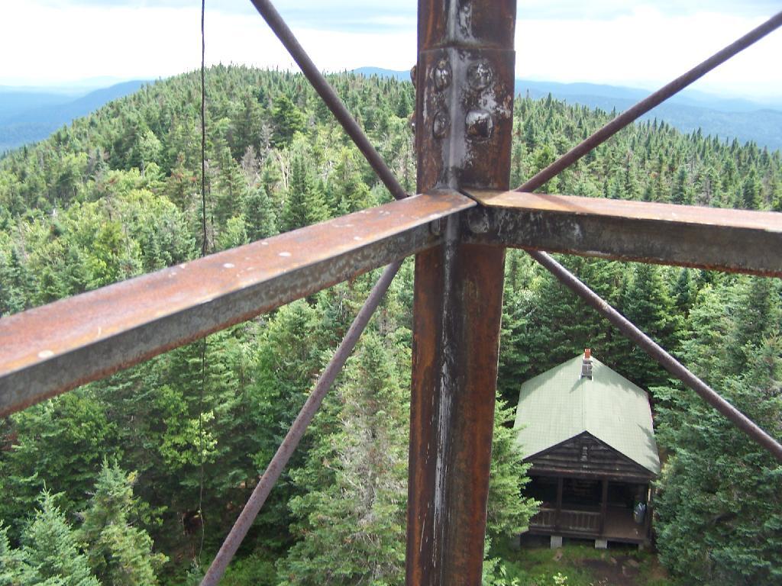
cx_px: 391
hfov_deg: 49.0
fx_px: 858
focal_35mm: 38
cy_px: 293
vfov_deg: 37.7
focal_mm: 6.3
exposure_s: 1/200
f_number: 2.8
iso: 80
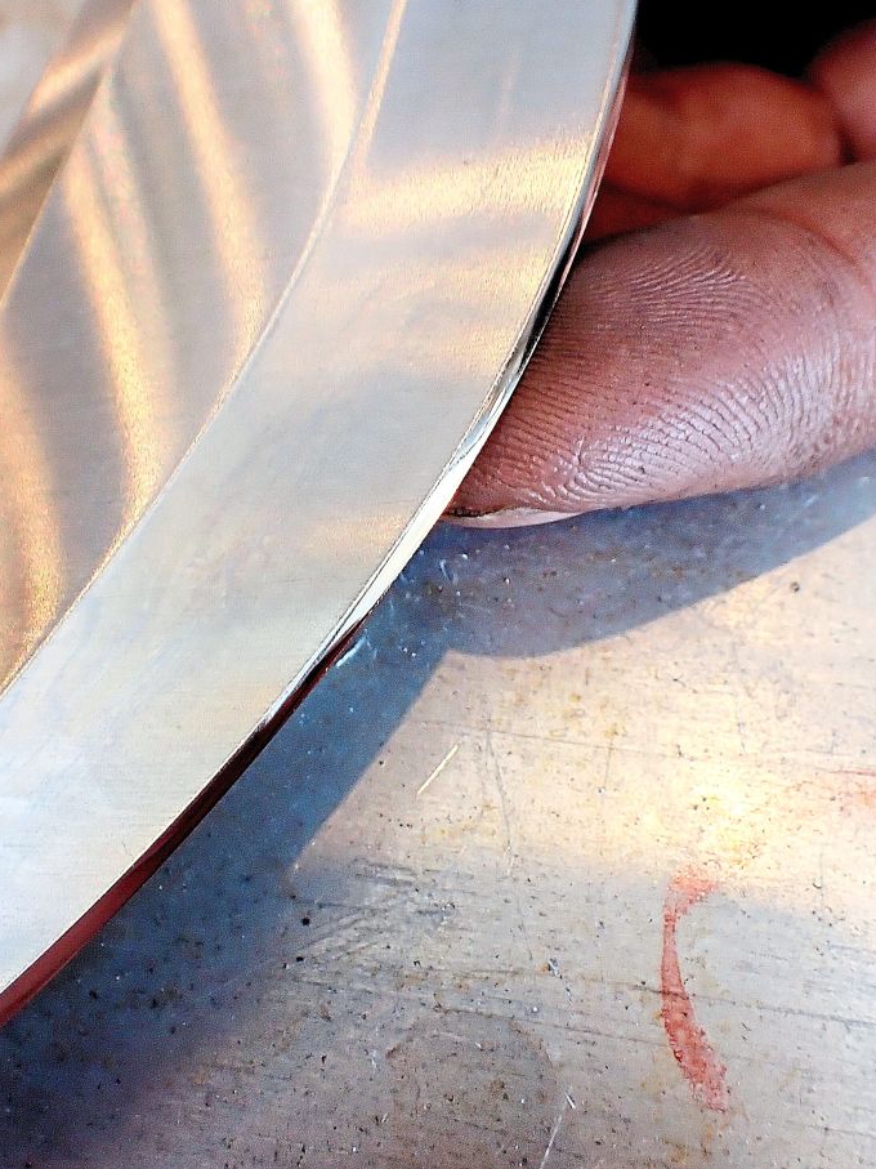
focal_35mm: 41
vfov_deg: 45.6
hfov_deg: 35.1
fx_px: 1384
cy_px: 479
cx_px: 401
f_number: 3.2
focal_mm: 5.4
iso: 100
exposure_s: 1/25
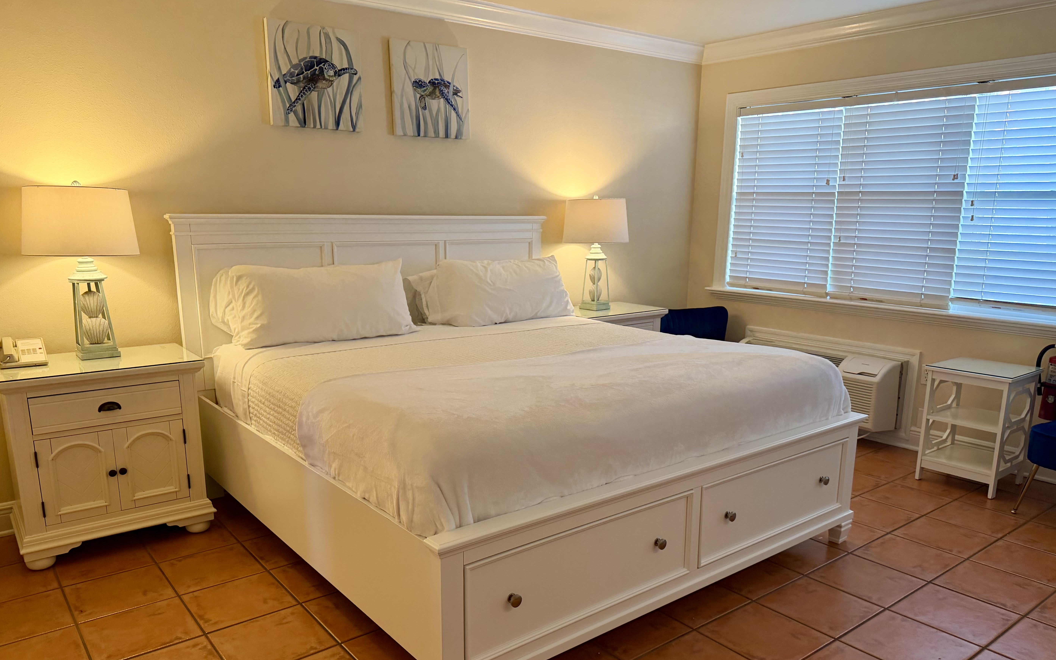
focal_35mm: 26
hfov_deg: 70.4
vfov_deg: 47.3
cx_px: 531
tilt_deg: -13.5
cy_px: 394
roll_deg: +0.0
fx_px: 748
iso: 160
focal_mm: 6.76
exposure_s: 1/60
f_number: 1.78
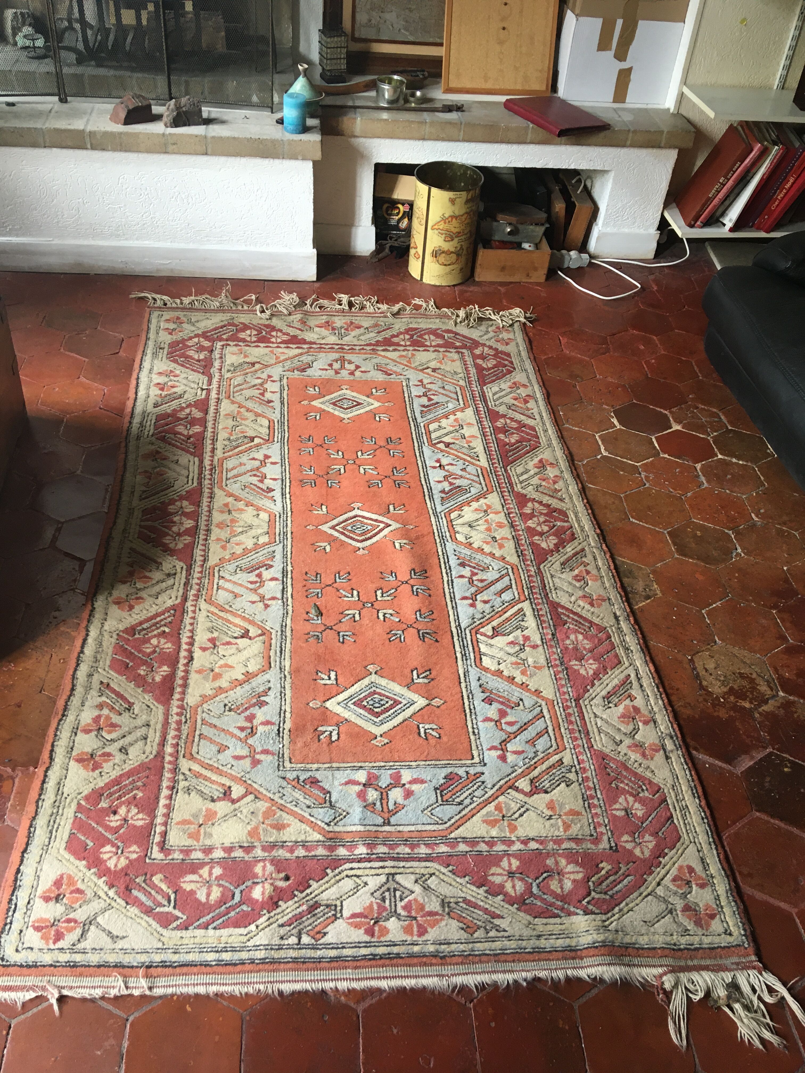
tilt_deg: -43.7
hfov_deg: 48.2
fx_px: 899
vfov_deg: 61.7
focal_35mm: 29
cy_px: 536
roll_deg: -6.3
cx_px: 402
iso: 100
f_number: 2.2
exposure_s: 1/33
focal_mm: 4.15
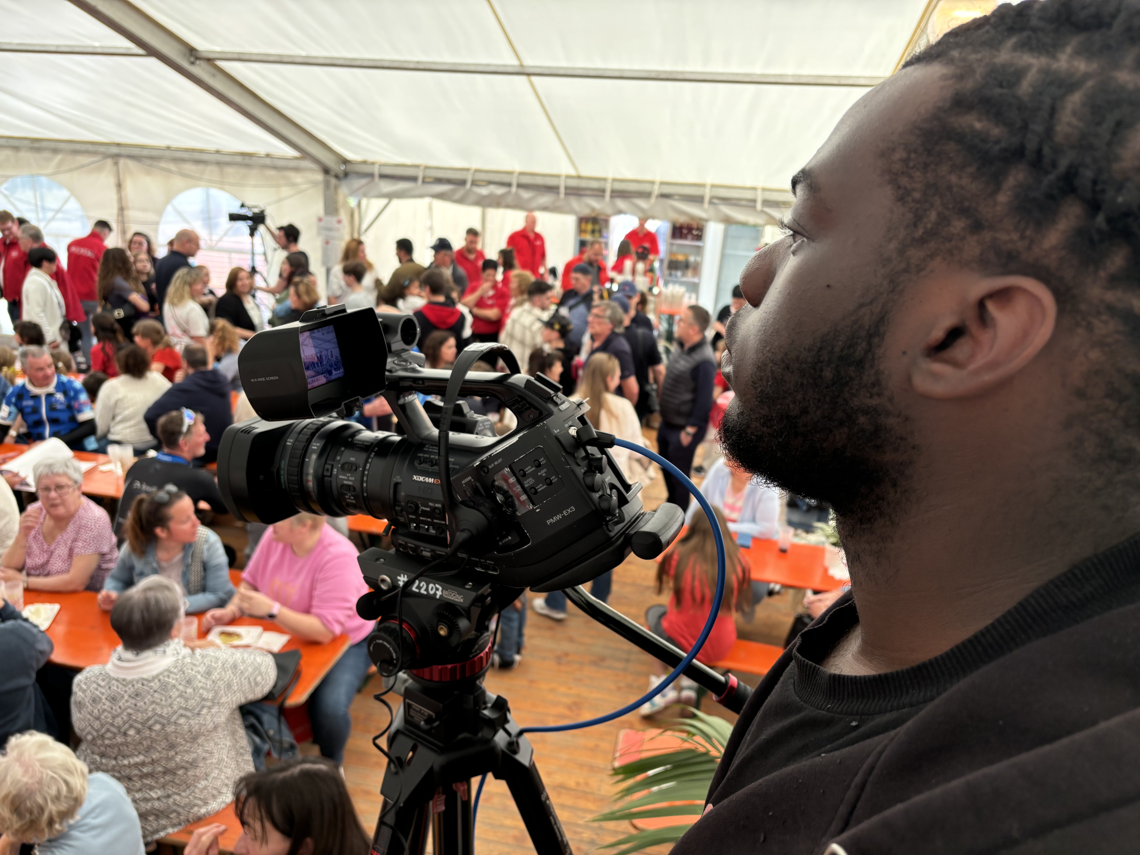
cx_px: 570
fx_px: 856
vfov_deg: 53.1
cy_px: 428
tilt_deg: -19.3
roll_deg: -3.9
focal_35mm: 26
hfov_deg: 67.3
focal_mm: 5.96
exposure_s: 1/100
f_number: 1.6
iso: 64
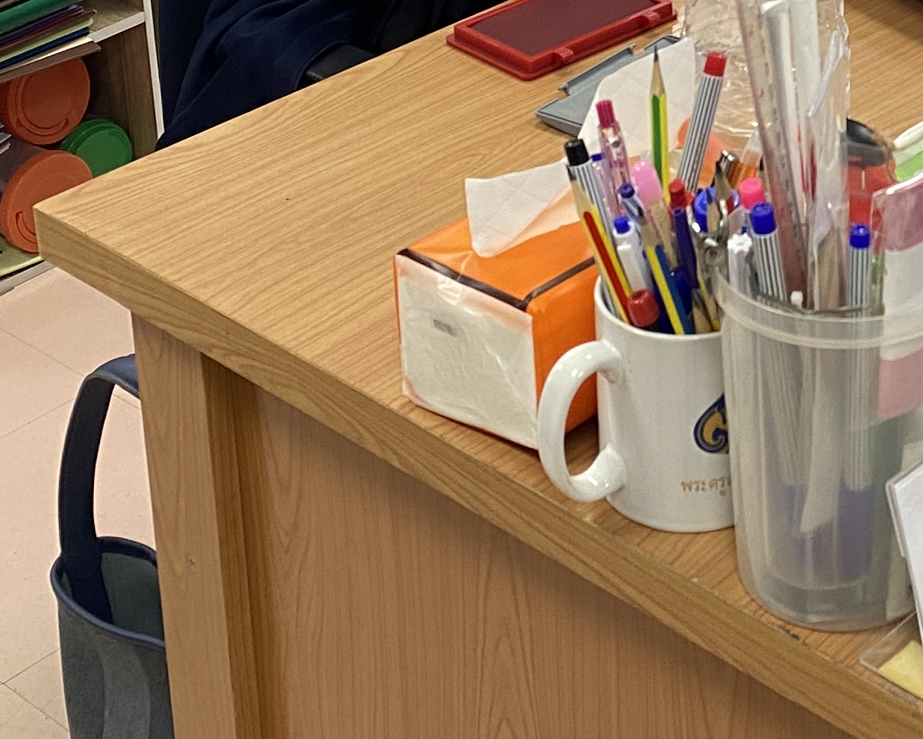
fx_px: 2295
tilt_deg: -19.6
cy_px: -231
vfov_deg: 17.2
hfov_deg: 21.8
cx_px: 960
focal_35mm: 84
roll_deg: -0.7
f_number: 1.8
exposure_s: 1/50
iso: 64
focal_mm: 4.25
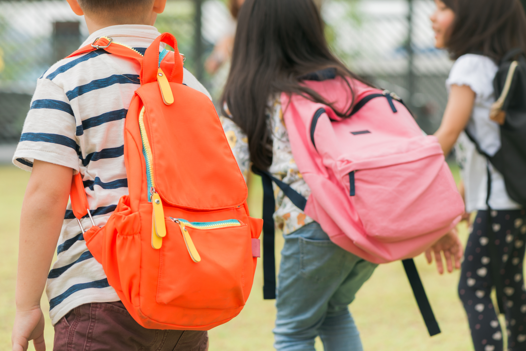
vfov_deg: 13.1
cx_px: 263
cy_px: 176
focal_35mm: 105
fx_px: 1535
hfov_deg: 19.4
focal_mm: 105
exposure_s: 1/400
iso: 320
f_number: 4.5
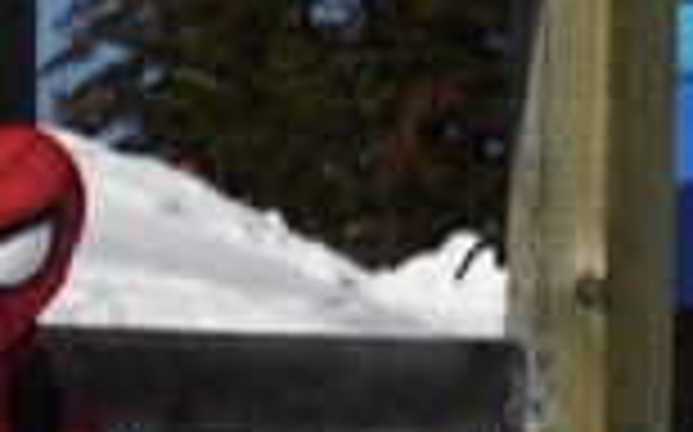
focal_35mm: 642
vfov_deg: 2.0
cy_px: 529
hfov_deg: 3.3
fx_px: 12116
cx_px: -72
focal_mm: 135
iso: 400
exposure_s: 1/2000
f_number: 11
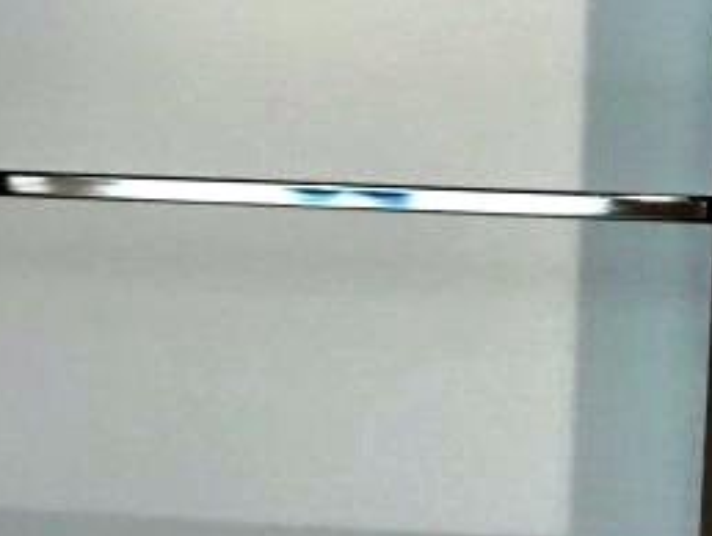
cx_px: 0
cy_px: 80
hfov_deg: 17.3
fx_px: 2285
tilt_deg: -6.9
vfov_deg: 13.3
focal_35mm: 111
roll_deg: -0.7
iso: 80
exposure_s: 1/15
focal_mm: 3.99
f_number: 1.8
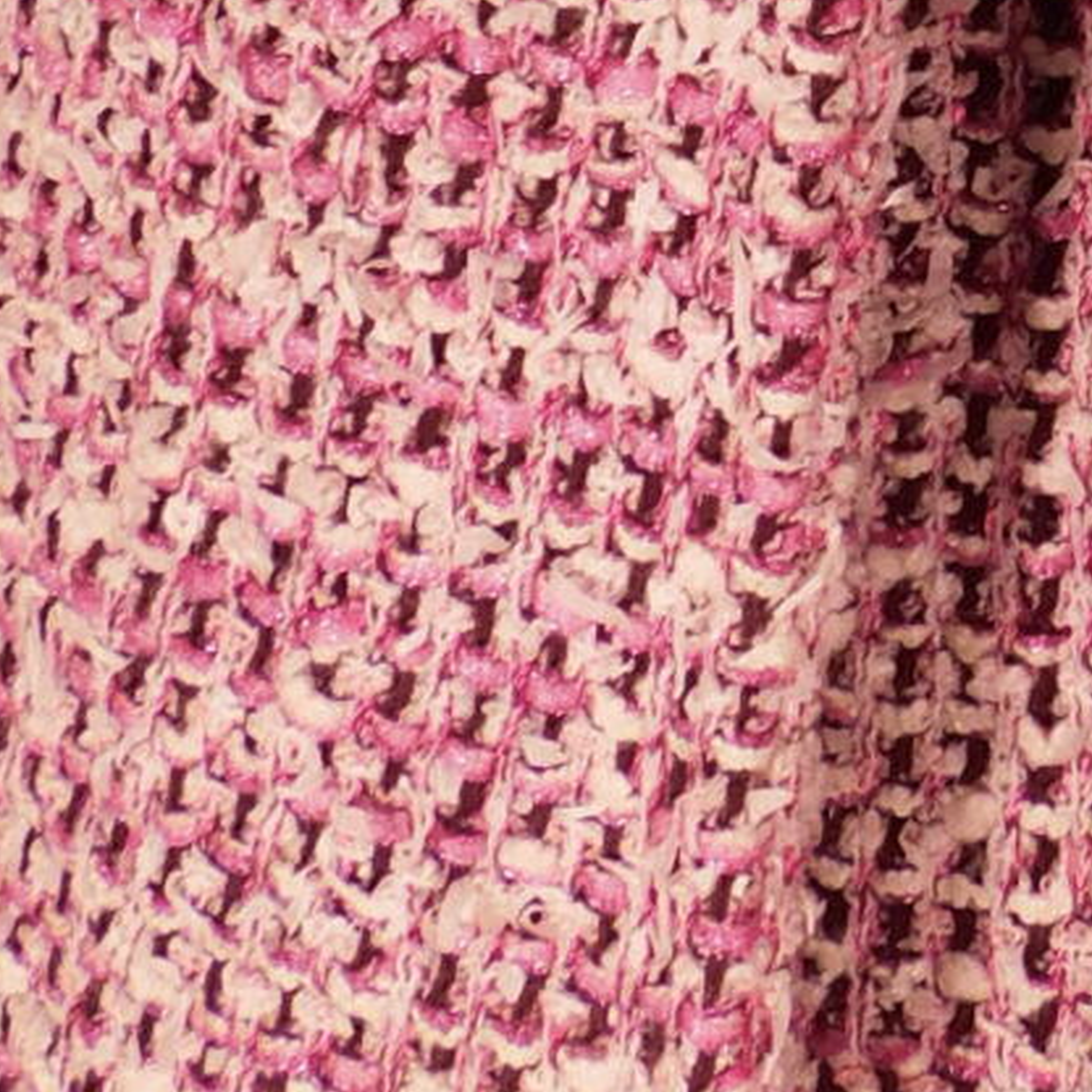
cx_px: 1785
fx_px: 4461
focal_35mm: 125
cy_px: -879
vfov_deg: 12.7
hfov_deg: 13.0
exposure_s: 1/320
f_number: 3
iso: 125
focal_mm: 4
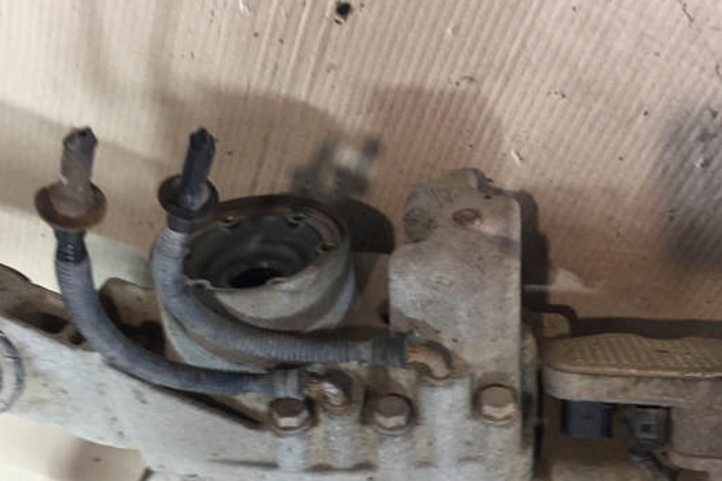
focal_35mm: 37
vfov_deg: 35.8
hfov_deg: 51.9
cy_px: 282
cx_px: 350
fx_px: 742
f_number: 2.2
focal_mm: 4.15
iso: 125
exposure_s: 1/33
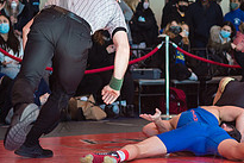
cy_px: 152
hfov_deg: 13.6
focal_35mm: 150
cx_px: 188
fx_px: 1017
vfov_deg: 9.1
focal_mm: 35
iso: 400
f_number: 2.8
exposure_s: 1/400
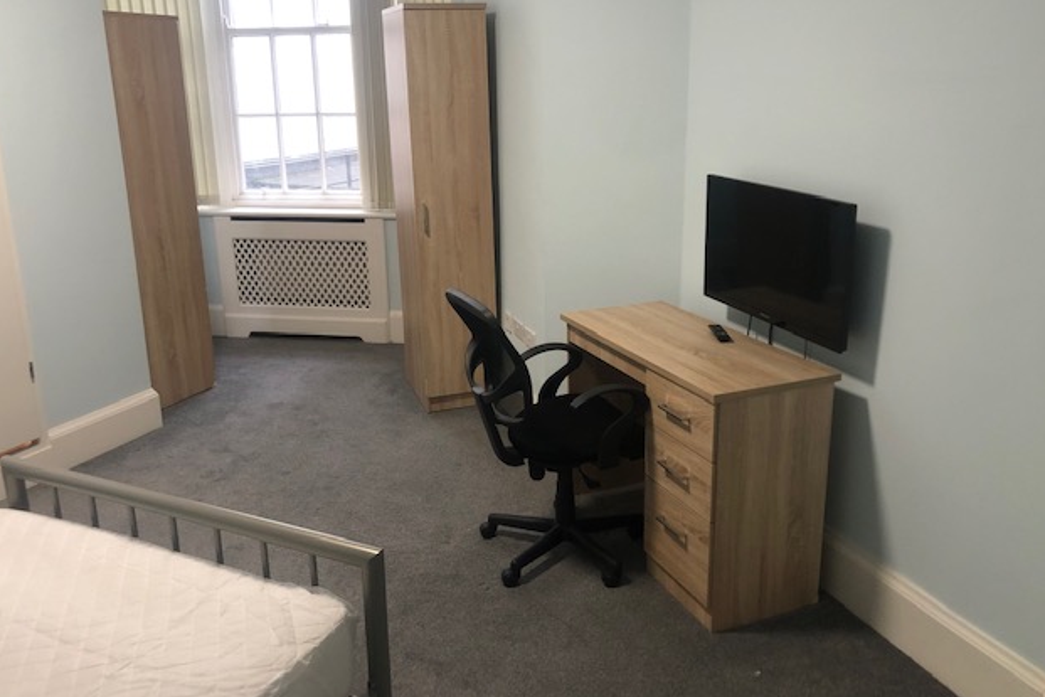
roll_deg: +0.5
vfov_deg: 43.6
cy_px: 333
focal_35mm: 30
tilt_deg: -15.9
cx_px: 522
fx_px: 871
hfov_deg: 61.9
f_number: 1.8
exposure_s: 1/14
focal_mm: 3.99
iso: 100
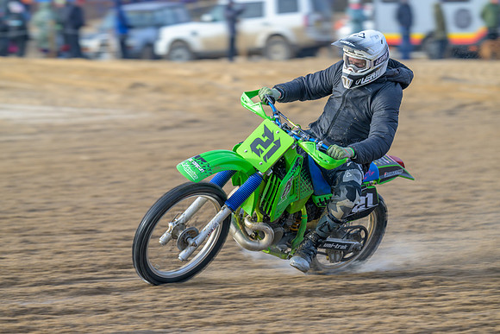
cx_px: 250
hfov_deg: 5.9
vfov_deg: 3.9
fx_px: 4862
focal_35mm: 350
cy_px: 167
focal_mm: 350
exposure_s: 1/320
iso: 360
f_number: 8
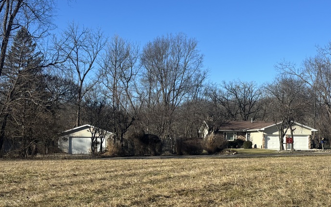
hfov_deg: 35.1
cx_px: 184
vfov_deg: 22.2
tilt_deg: -0.8
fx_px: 523
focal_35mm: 58
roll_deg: -0.8
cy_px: 155
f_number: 1.6
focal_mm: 5.96
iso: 50
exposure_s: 1/2639
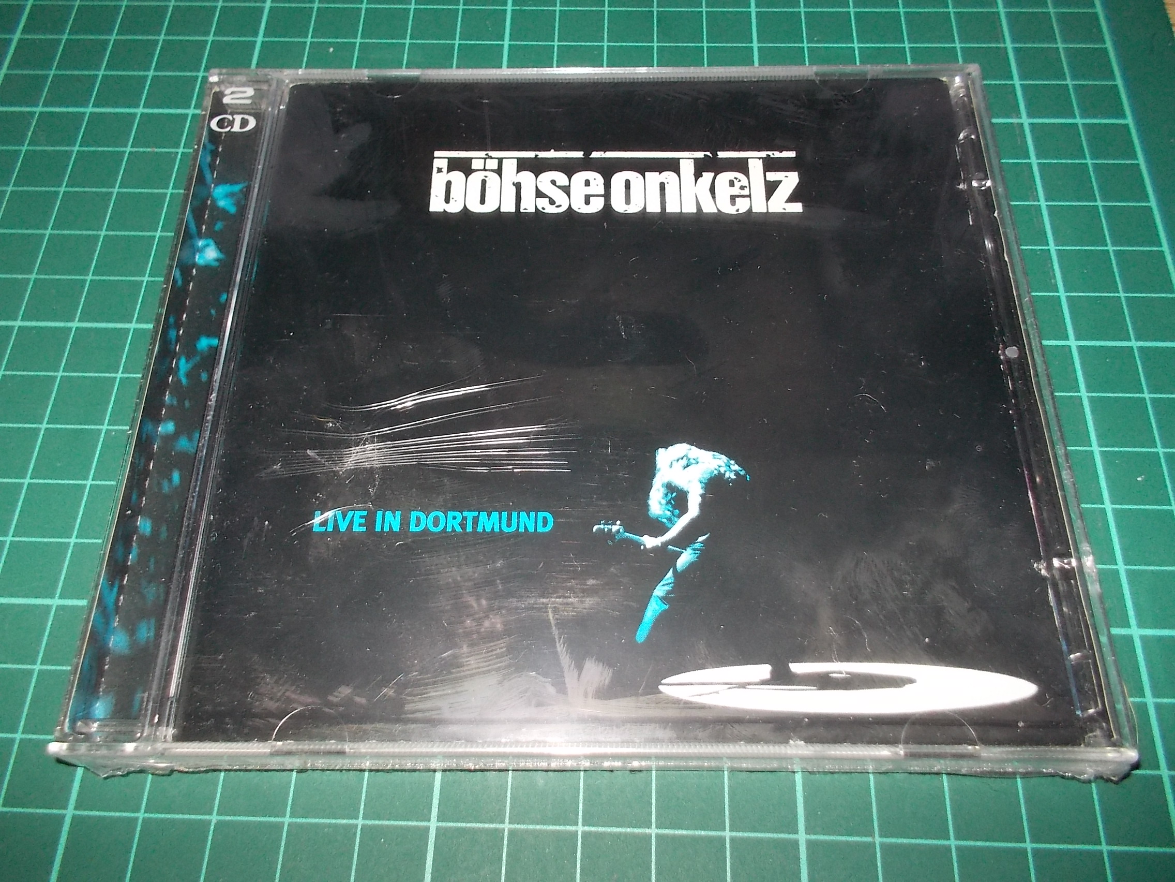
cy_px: 441
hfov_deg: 61.7
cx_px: 588
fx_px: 984
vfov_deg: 48.2
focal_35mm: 29
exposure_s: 1/30
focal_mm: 4.1
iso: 200
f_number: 3.3
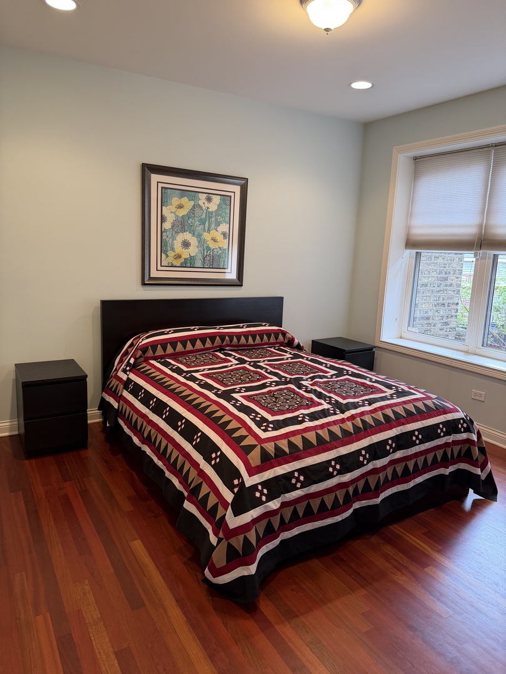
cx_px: 253
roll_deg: -2.6
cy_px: 337
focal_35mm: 24
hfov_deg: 56.8
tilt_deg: -10.6
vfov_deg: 71.6
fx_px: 468
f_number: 1.78
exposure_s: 1/60
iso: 160
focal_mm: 6.76
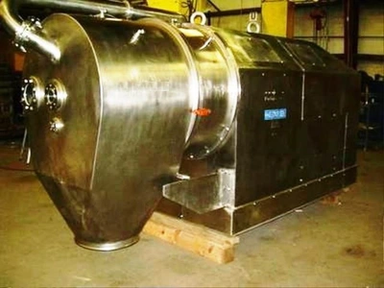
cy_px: 144
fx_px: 422
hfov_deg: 49.0
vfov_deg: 37.7
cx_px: 192
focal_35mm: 38
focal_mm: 6.3
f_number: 2.8
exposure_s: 1/60
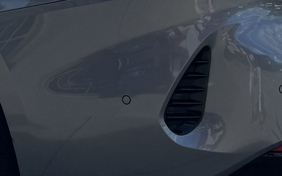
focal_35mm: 105
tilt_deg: +1.8
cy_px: -61
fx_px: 807
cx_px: 11
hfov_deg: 19.3
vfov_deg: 12.1
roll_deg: +0.5
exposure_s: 1/7937
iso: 80
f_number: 1.78
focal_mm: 6.76
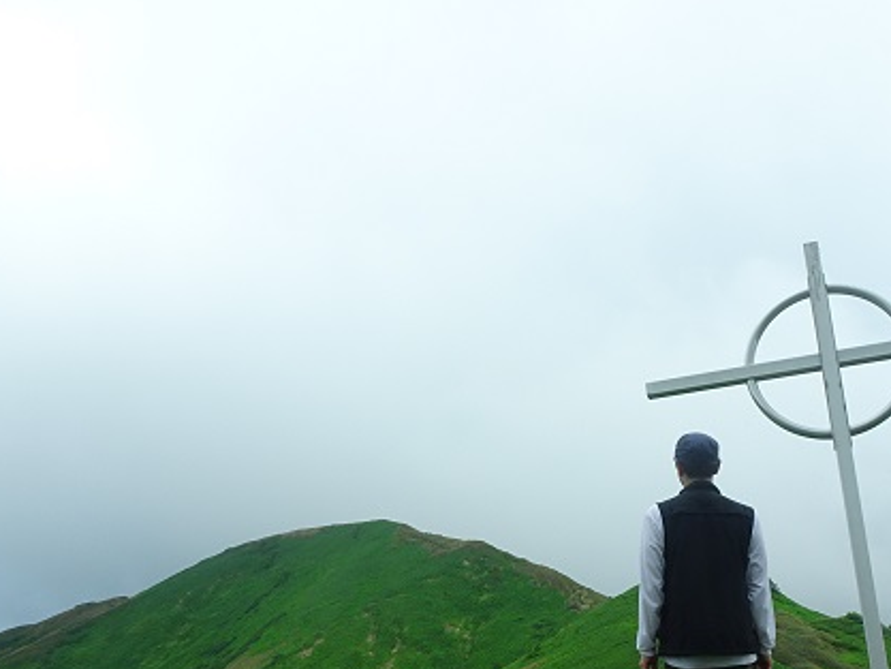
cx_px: 513
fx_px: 1081
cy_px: 492
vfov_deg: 33.8
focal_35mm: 42
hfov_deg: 44.6
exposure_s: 1/640
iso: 80
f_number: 3.5
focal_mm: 4.1
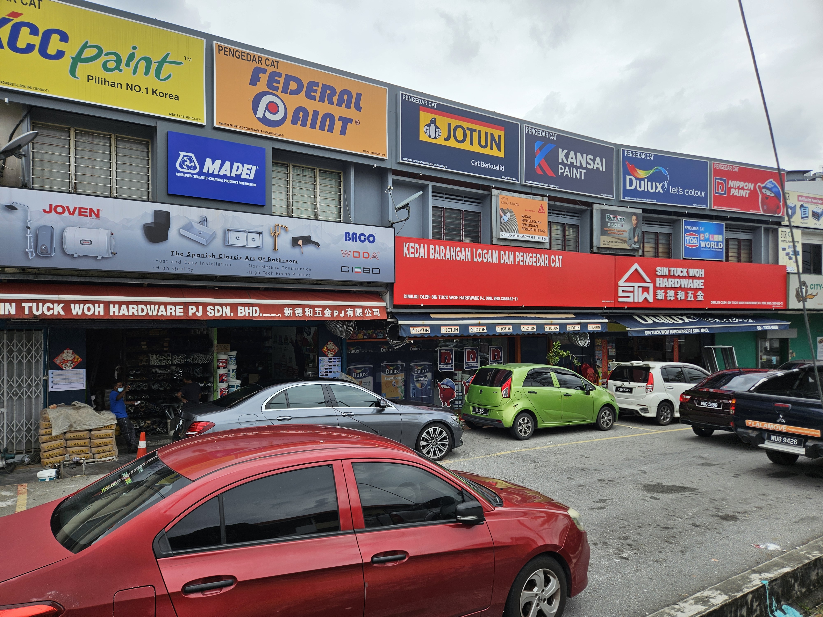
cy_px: 308
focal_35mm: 23
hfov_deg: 73.9
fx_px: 547
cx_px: 412
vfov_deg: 58.9
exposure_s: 1/1120
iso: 25
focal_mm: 5.4
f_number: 1.8
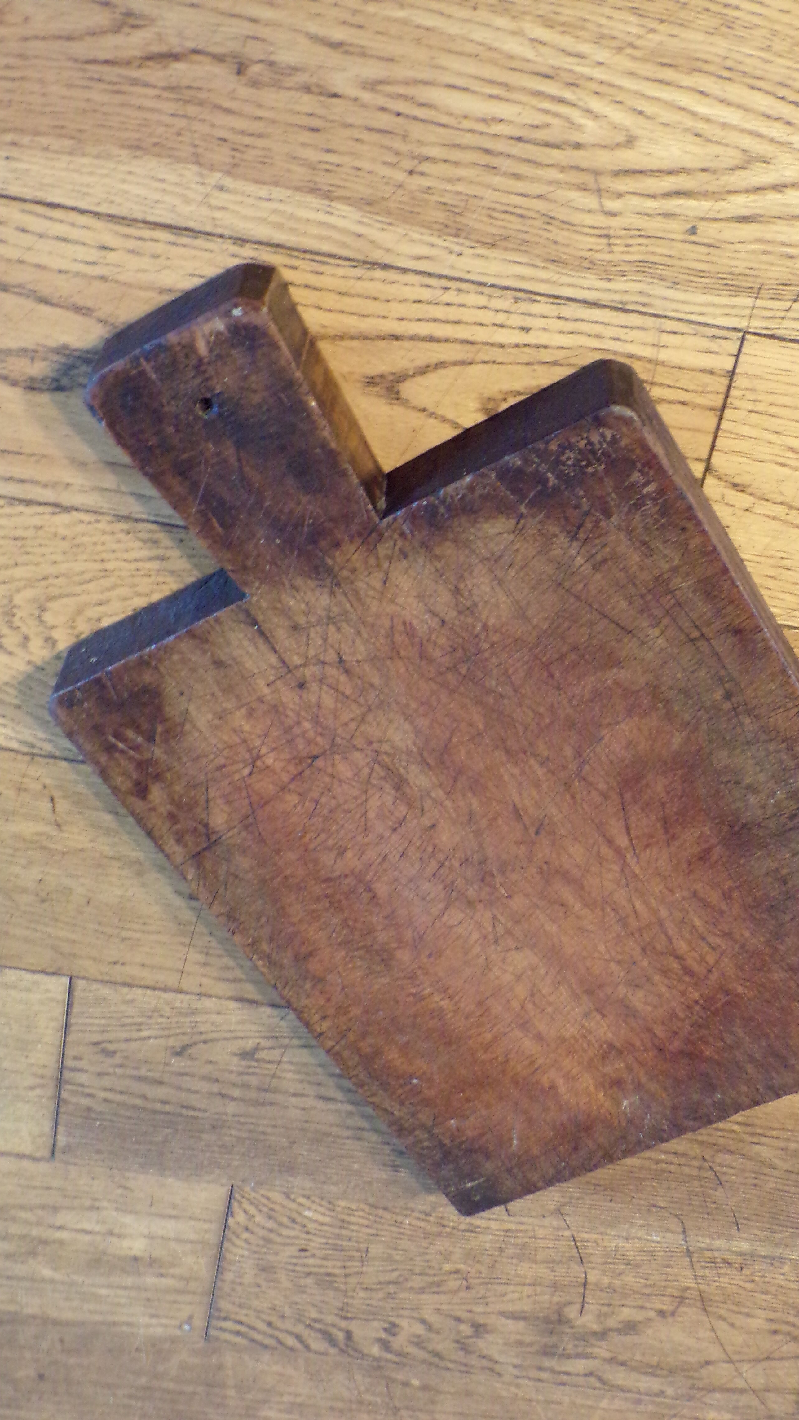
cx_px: 502
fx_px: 1733
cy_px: 712
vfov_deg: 44.6
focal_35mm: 46
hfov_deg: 25.9
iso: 557
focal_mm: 7.6
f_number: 3.4
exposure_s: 1/17
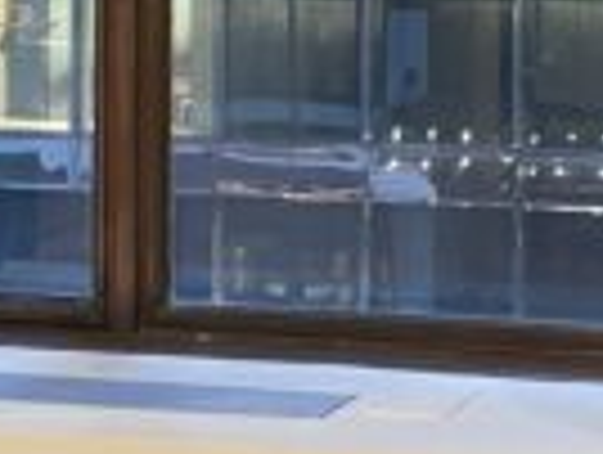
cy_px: -184
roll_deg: +0.4
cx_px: 716
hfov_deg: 12.9
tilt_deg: +0.2
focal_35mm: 149
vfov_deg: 9.7
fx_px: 2600
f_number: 1.6
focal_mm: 4.2
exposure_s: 1/60
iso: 320
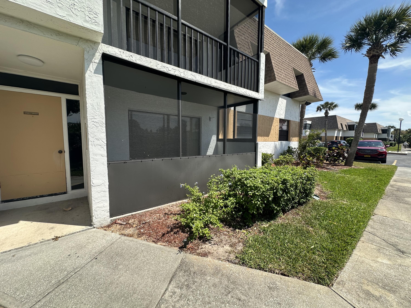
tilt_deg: -4.4
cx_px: 206
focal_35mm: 14
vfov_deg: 85.7
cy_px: 154
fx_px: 166
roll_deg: -1.2
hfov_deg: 102.1
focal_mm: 2.22
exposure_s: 1/1072
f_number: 2.2
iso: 50
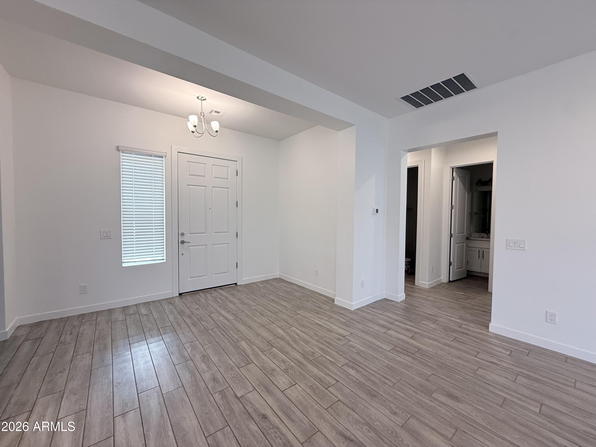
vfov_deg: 85.7
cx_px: 298
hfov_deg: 102.1
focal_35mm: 14
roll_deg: -0.6
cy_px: 224
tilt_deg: -1.3
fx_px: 241
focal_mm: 2.22
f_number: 2.2
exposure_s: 1/120
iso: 200
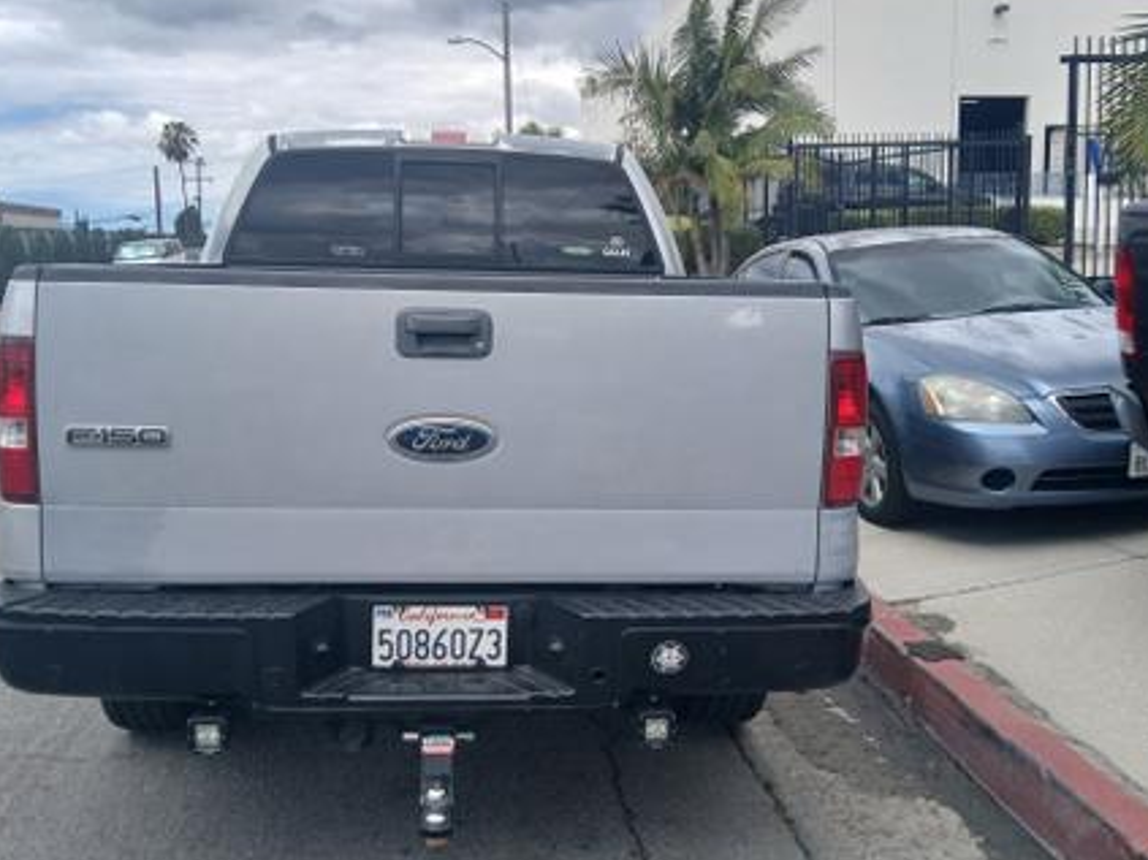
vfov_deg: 45.4
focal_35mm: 31
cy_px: 396
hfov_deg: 58.3
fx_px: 1028
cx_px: 524
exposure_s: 1/547
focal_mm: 3.98
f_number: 1.8
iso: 20
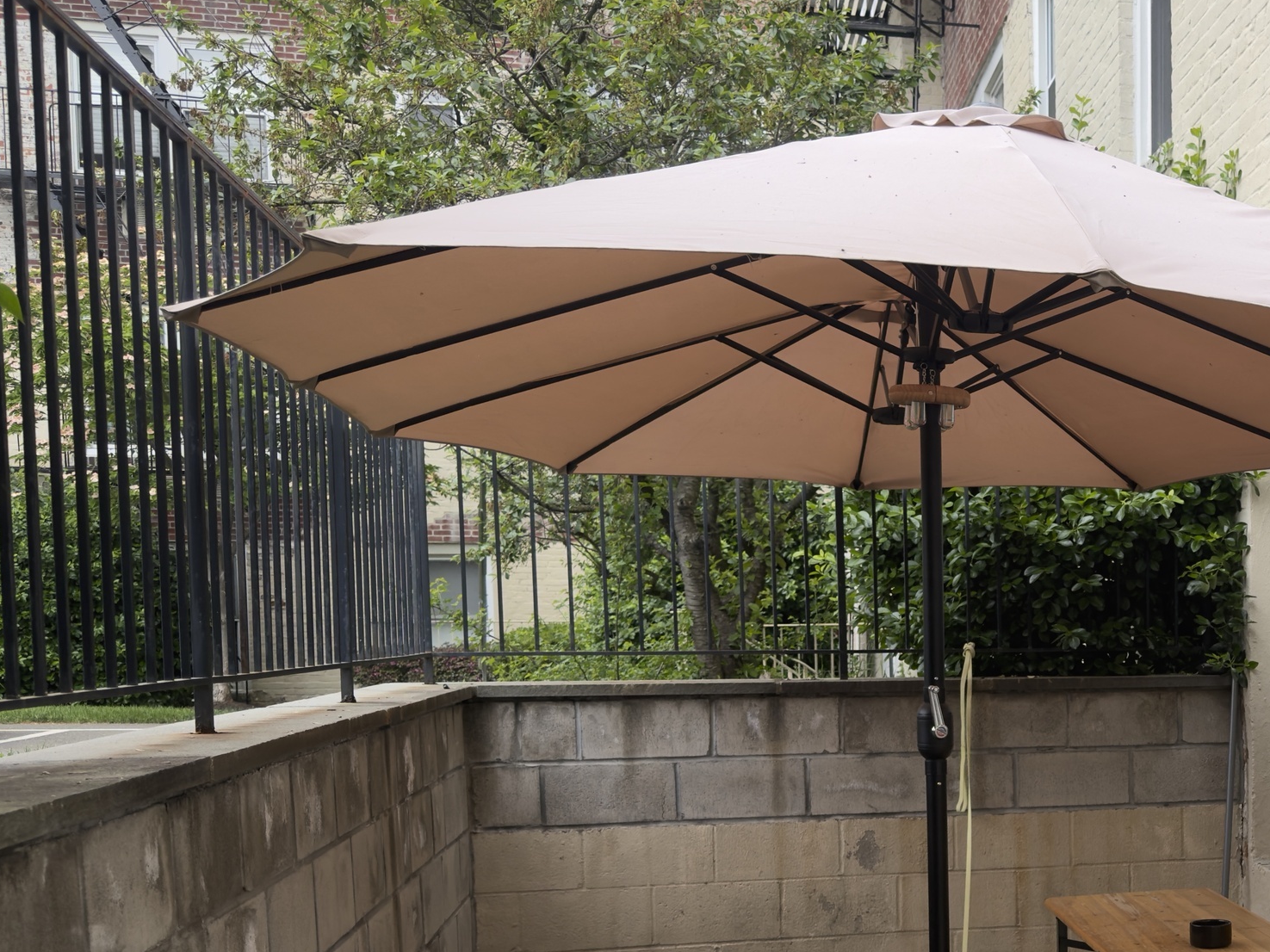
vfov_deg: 28.5
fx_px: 1834
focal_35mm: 50
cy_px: 747
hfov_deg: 35.2
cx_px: 1220
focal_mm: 6.76
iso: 64
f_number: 1.78
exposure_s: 1/774
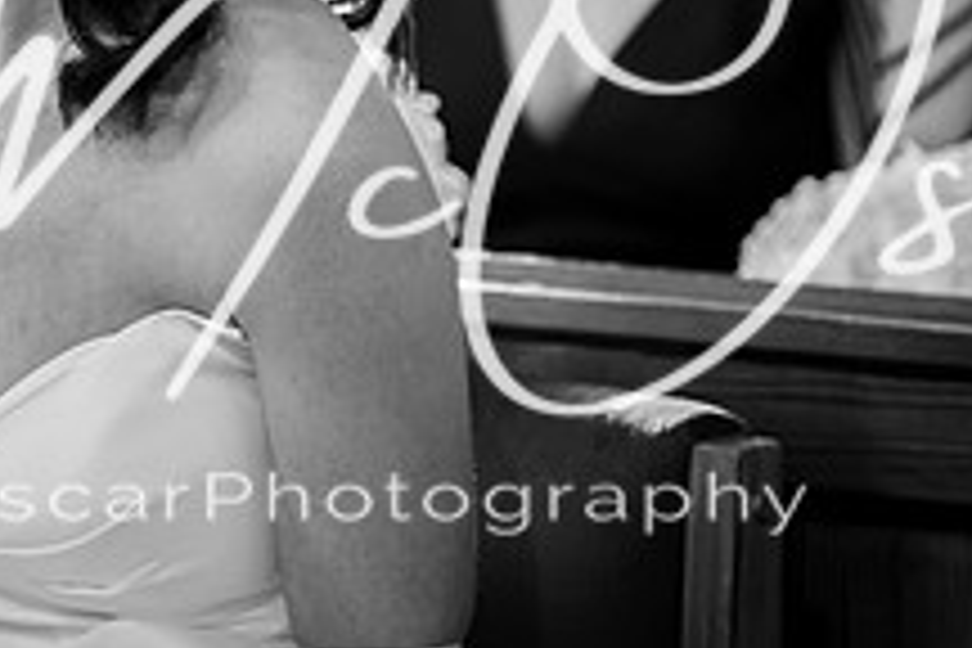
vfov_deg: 3.8
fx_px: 9800
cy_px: -151
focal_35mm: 363
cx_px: 18
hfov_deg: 5.7
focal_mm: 135
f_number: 2.8
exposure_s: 1/100
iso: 1000
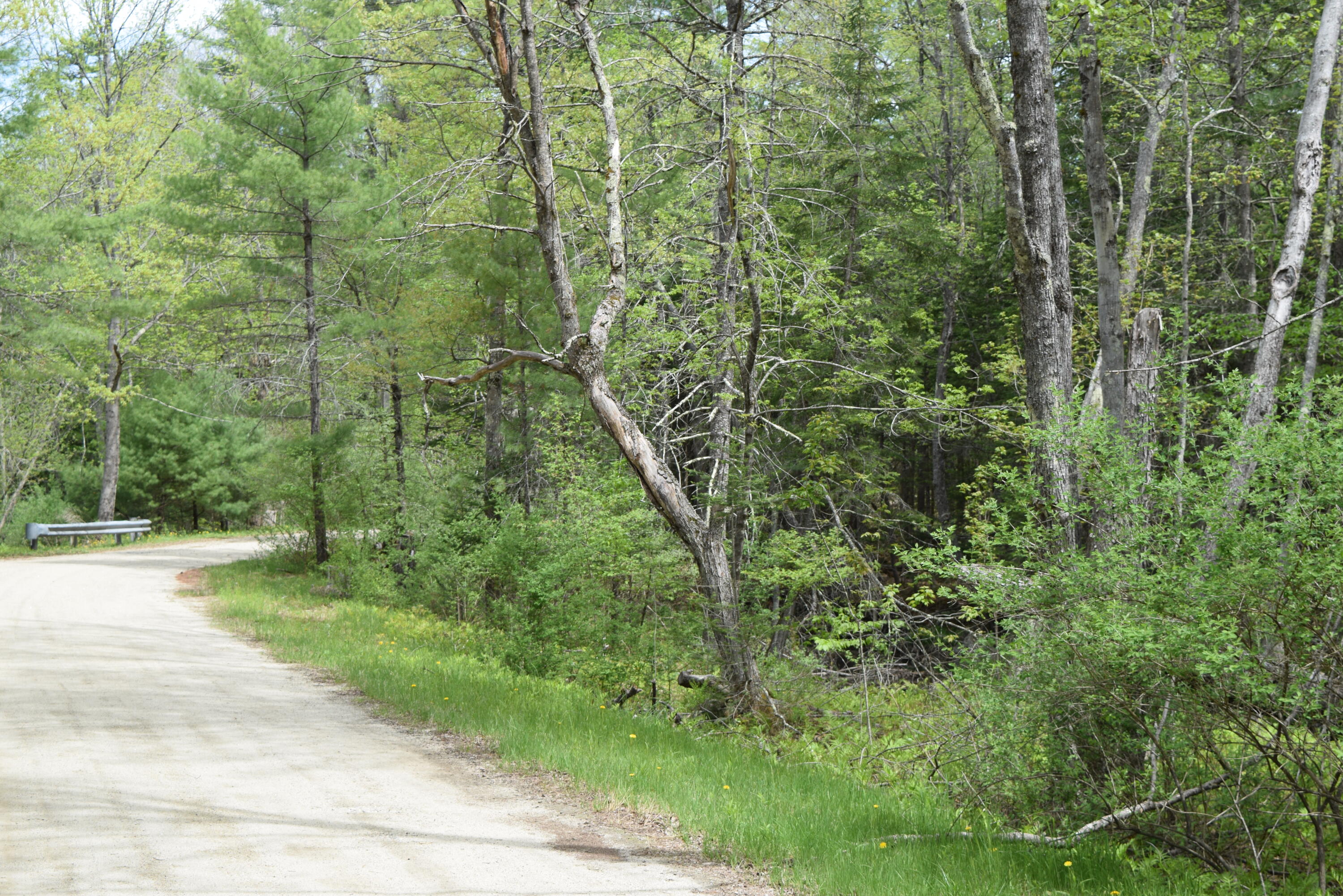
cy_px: 448
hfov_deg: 33.4
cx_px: 672
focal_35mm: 60
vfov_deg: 22.6
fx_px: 2238
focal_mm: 40
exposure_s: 1/250
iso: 200
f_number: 8
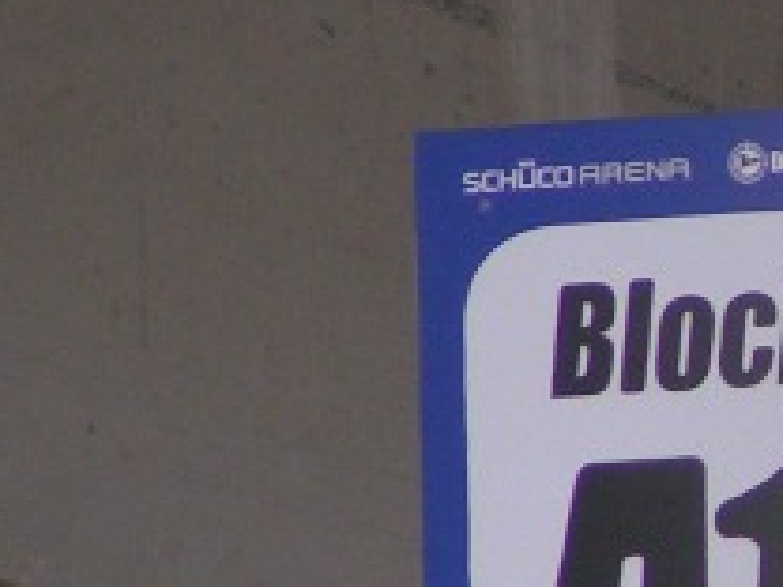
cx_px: 1001
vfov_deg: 1.0
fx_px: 33138
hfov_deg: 1.4
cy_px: 455
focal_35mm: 1465
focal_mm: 58
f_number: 3.5
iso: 125
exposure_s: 1/400
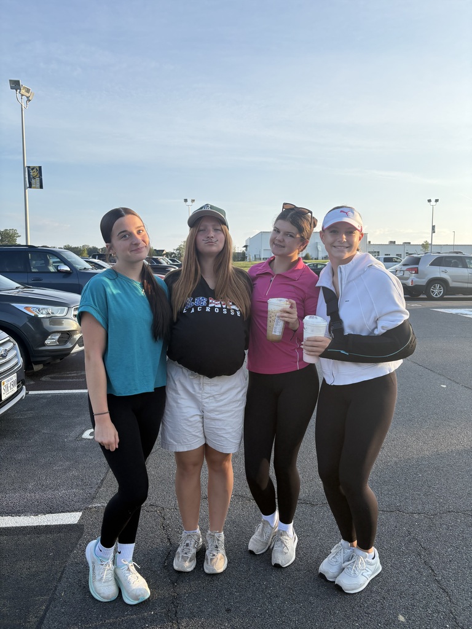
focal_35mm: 26
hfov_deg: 53.1
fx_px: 473
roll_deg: -0.3
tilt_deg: -3.8
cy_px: 314
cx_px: 236
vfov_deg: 67.3
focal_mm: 5.96
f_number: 1.6
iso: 50
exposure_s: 1/1155
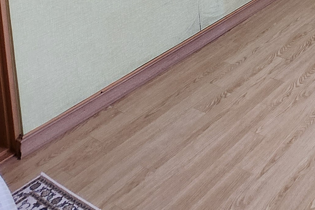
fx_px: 464
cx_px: 404
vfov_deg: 17.6
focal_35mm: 53
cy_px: -216
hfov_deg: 30.2
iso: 100
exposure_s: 1/60
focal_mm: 1.7
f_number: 2.2
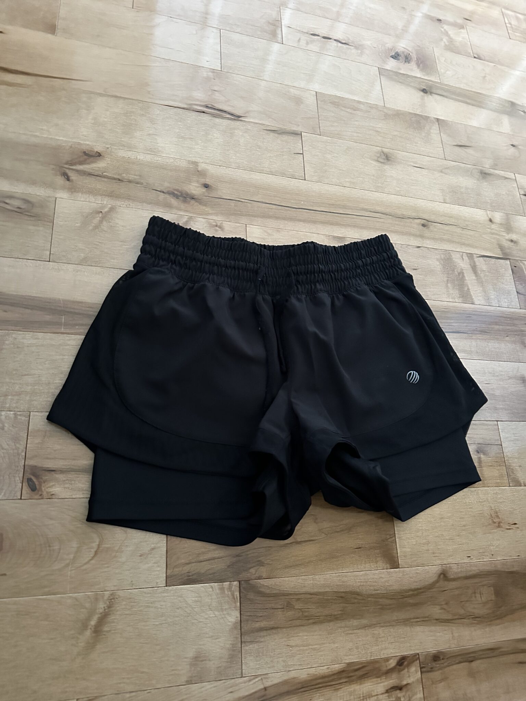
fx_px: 486
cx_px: 263
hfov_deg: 56.8
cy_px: 350
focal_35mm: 24
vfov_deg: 71.6
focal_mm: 6.86
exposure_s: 1/37
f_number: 1.78
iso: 1000
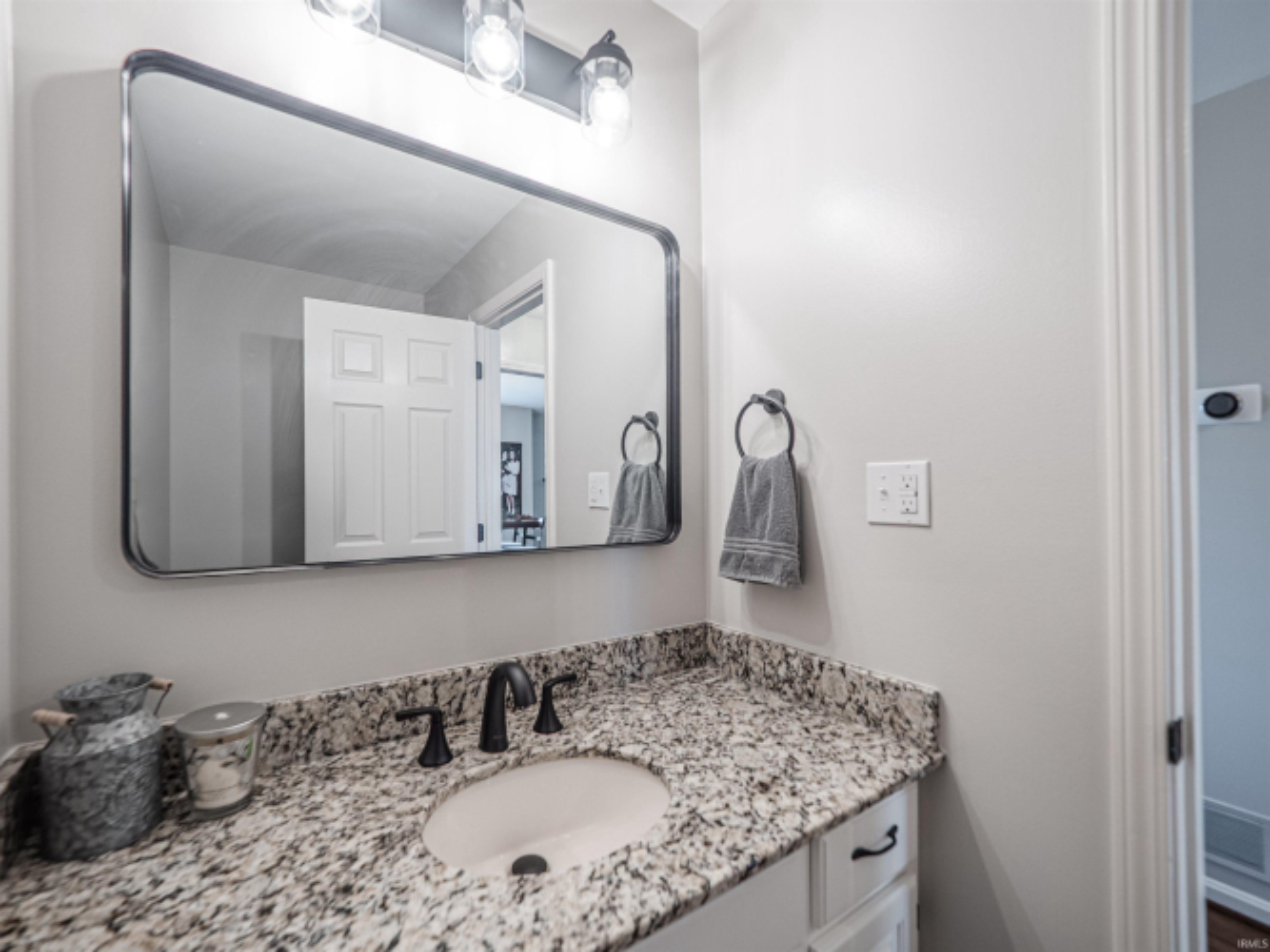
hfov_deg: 102.1
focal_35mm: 14
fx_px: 514
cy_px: 476
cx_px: 635
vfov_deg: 85.7
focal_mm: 7
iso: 200
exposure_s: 1/13
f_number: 3.5
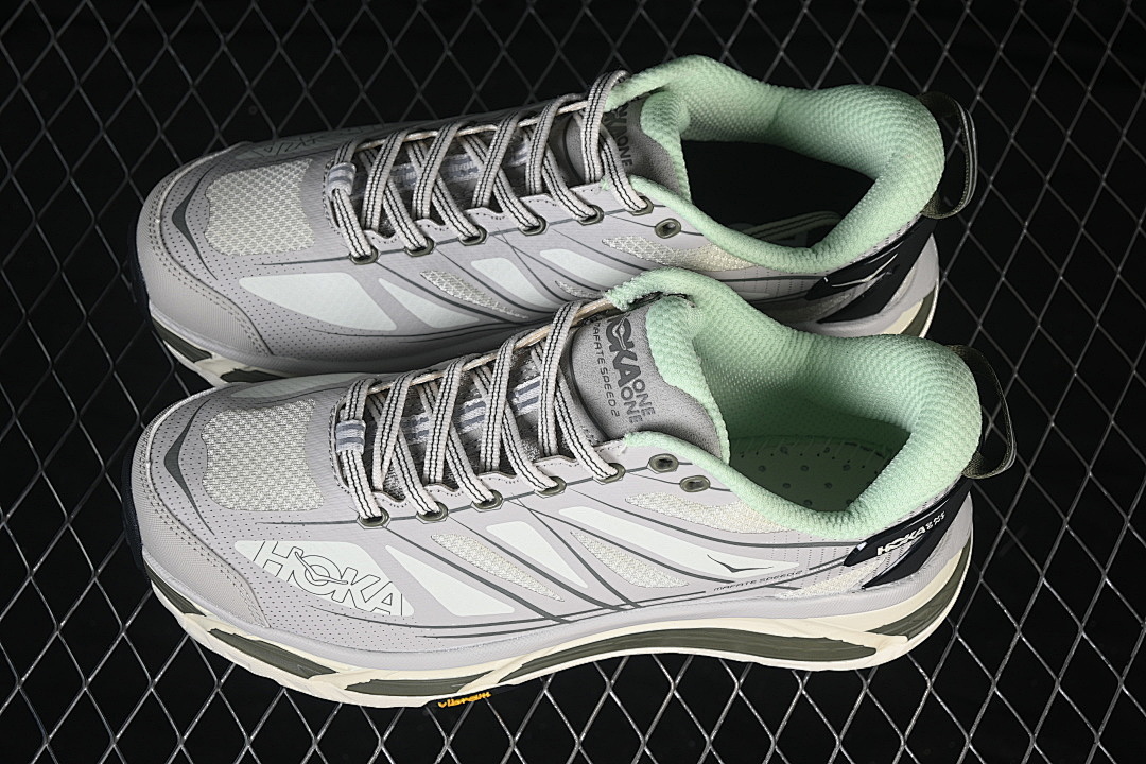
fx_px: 2387
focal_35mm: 75
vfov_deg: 18.2
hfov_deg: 27.0
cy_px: 382
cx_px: 573
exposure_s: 1/80
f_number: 7.1
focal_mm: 50
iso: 160
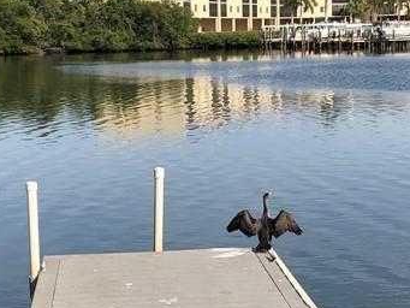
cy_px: 217
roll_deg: +1.7
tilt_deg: -10.4
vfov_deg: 17.5
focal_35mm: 84
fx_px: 995
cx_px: 238
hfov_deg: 23.3
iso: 20
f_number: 1.8
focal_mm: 3.99
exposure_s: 1/1946
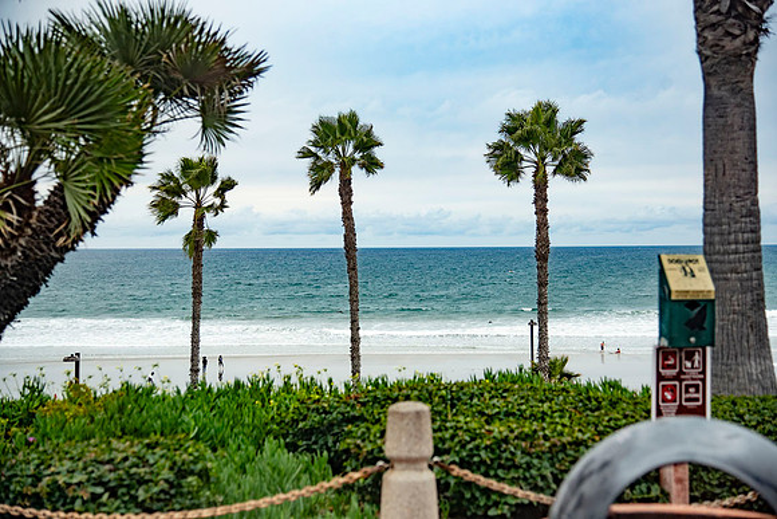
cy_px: 260
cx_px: 388
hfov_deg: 34.5
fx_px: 1252
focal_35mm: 58
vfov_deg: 23.4
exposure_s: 1/1250
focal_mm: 58
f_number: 4
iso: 400
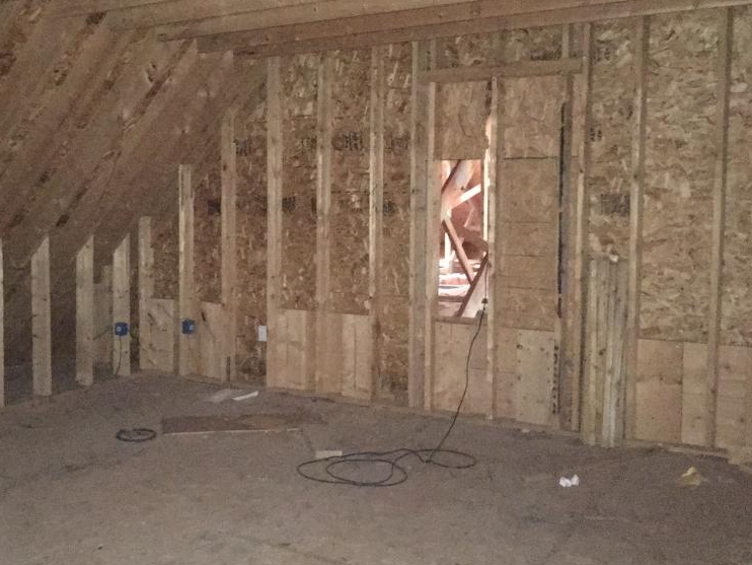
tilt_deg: -3.6
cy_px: 261
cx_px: 262
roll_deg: -0.5
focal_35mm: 40
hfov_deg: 46.2
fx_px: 869
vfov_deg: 36.0
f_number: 2.2
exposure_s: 1/16
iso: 1600
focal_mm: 4.15
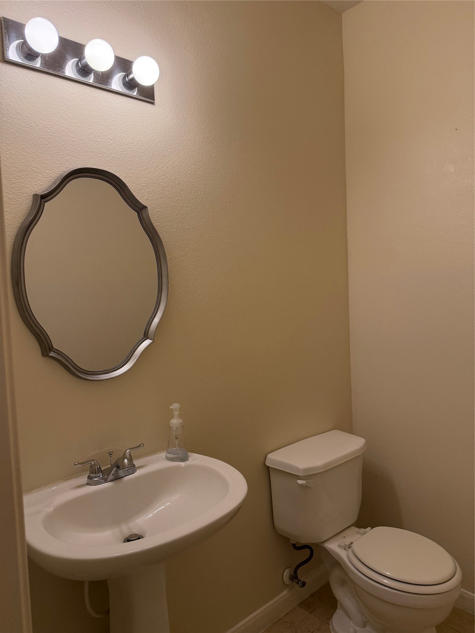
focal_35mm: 24
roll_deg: +2.0
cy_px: 316
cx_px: 238
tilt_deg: -3.1
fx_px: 439
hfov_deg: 56.8
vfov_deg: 71.6
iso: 200
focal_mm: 6.76
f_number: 1.78
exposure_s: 1/156
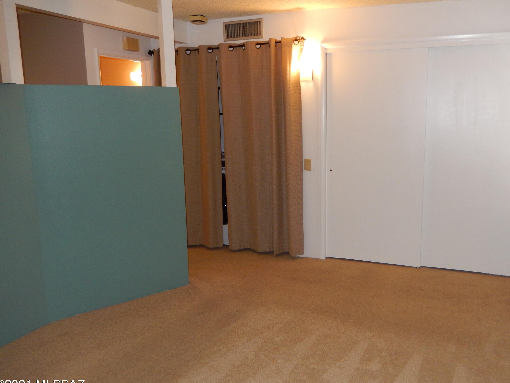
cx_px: 290
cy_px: 179
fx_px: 427
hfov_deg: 61.4
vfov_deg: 48.2
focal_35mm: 29
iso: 200
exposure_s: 1/30
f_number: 3.4
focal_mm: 4.5
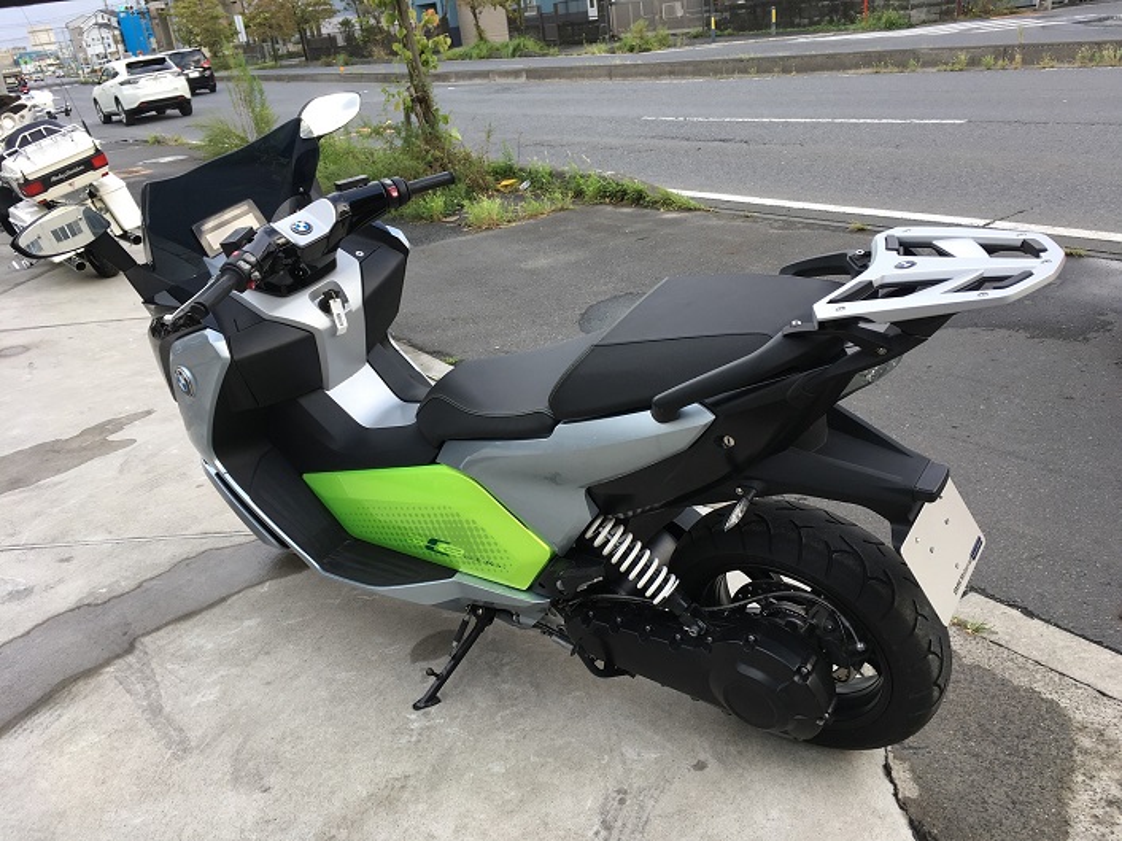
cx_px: 561
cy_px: 420
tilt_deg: -24.5
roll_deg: +7.2
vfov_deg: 48.2
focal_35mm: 29
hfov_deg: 61.7
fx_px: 940
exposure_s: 1/170
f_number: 2.2
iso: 25
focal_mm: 4.15
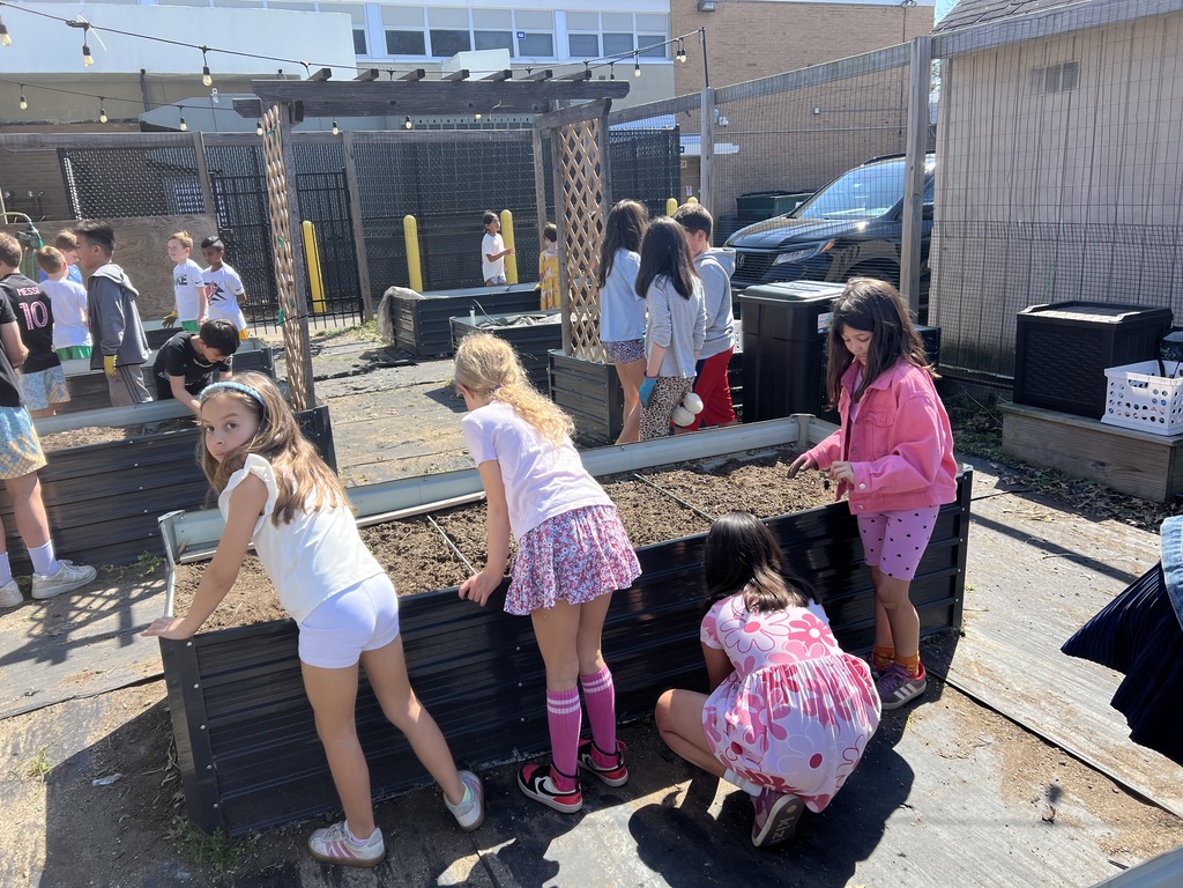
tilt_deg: -14.3
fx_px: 889
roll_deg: +1.2
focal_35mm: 26
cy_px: 444
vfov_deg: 53.1
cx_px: 592
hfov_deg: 67.3
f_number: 1.5
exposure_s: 1/1468
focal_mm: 5.7
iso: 50
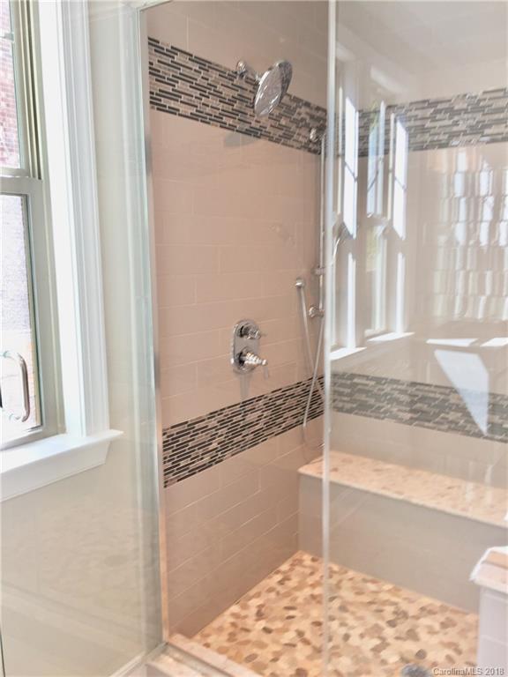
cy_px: 338
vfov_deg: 61.7
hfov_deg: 48.2
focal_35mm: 29
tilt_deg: -7.3
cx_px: 254
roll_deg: +0.5
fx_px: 567
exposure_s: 1/60
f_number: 2.2
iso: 32
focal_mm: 4.15
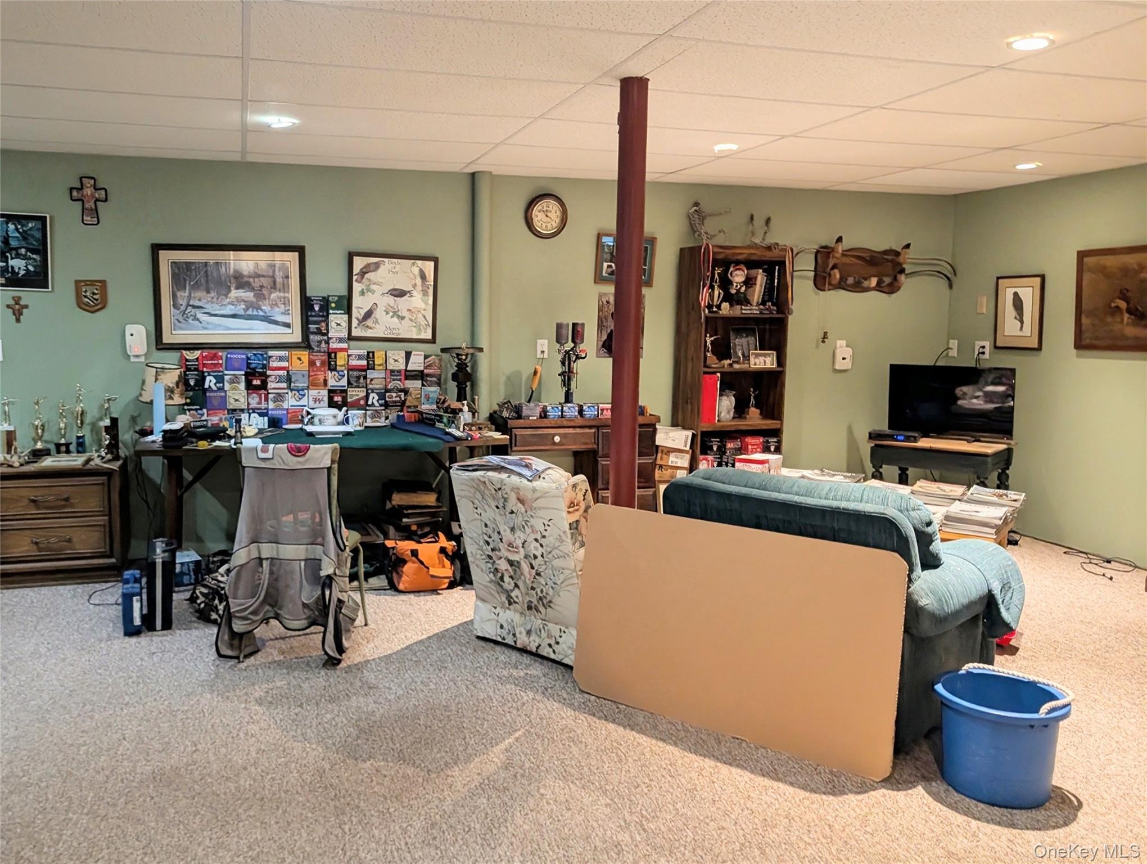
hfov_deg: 71.5
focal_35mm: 24
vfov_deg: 56.9
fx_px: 796
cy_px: 432
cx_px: 574
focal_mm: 6.9
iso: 505
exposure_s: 1/60
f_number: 1.68
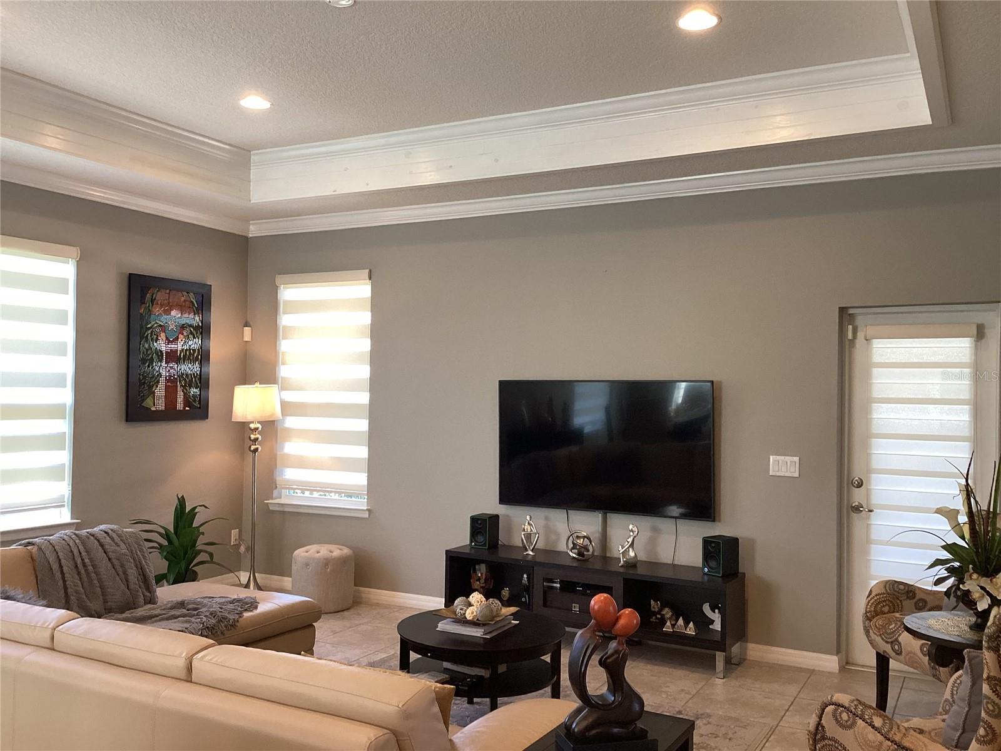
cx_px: 500
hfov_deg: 58.4
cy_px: 376
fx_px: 896
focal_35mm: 31
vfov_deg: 45.4
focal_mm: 3.3
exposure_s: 1/60
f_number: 2.4
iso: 125
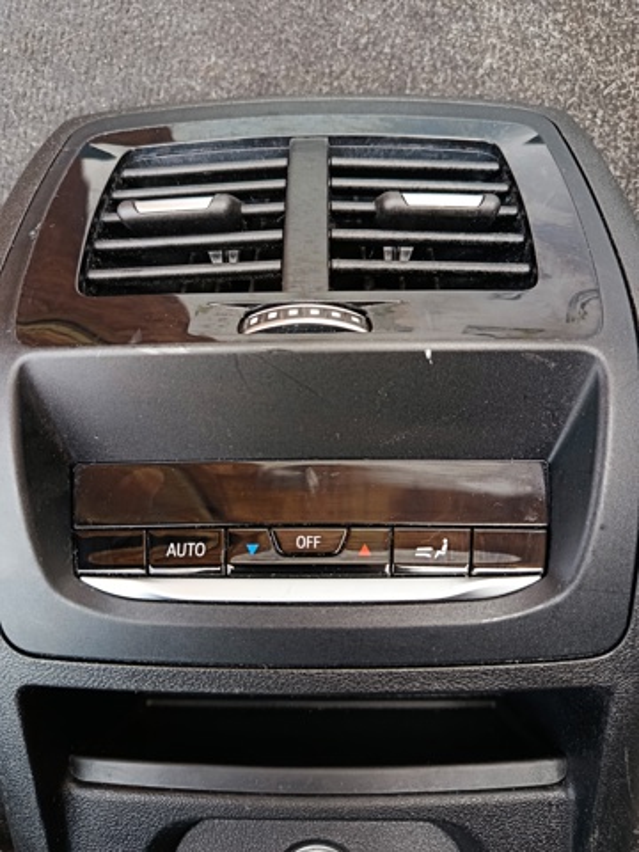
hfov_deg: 56.8
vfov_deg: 71.6
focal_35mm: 24
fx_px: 591
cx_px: 320
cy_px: 426
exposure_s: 1/100
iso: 224
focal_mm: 5.24
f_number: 1.7
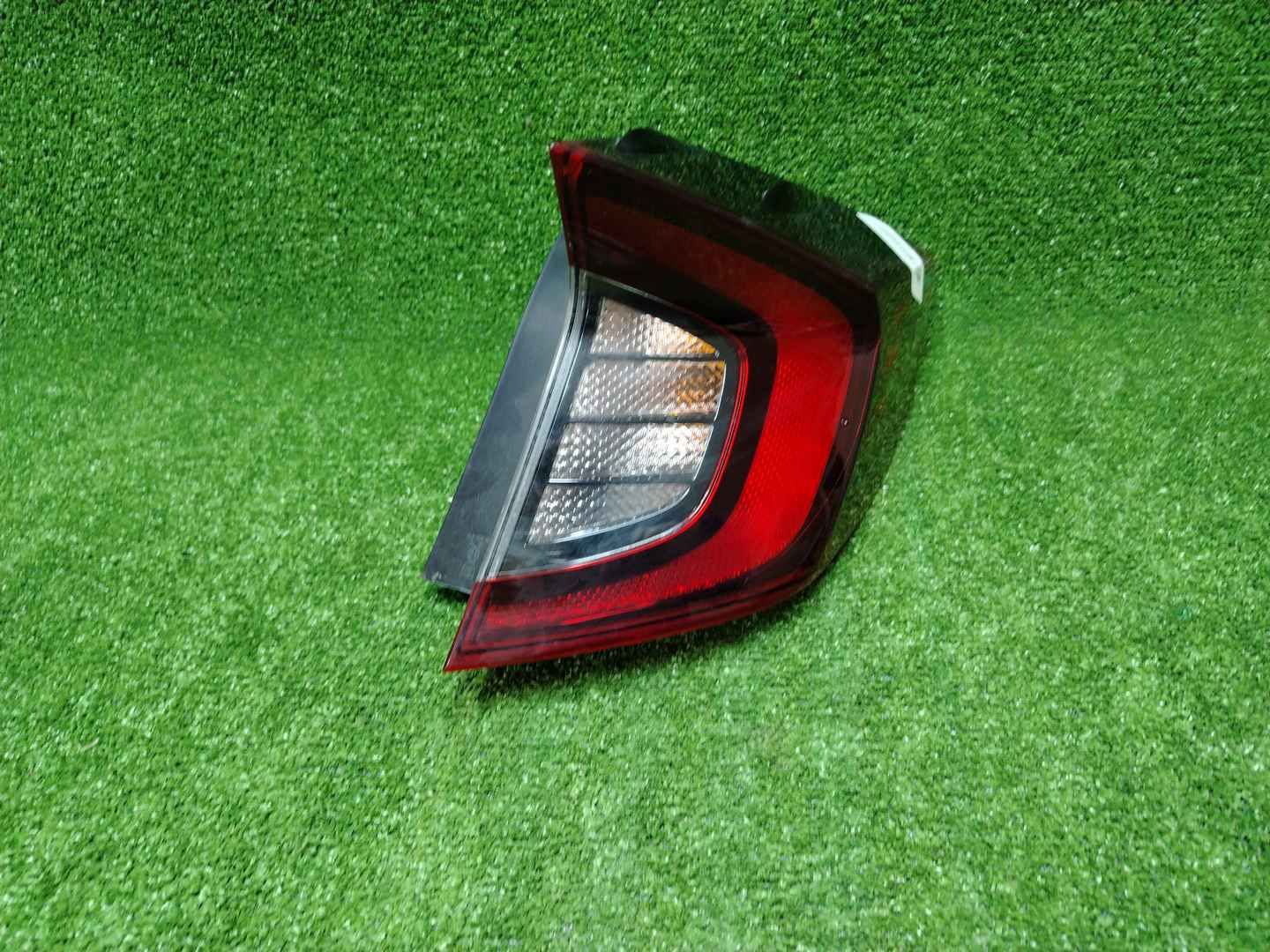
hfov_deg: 71.6
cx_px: 635
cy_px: 476
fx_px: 881
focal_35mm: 24
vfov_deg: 56.8
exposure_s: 1/33
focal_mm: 5.25
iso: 465
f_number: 1.75
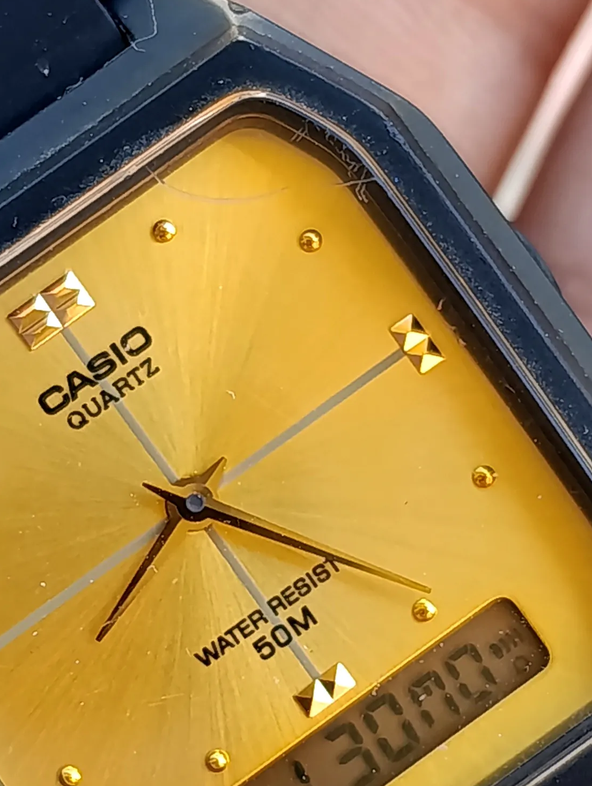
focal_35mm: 64
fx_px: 1456
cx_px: 255
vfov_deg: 30.0
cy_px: 521
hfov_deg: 23.0
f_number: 1.6
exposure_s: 1/120
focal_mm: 6.14
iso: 160
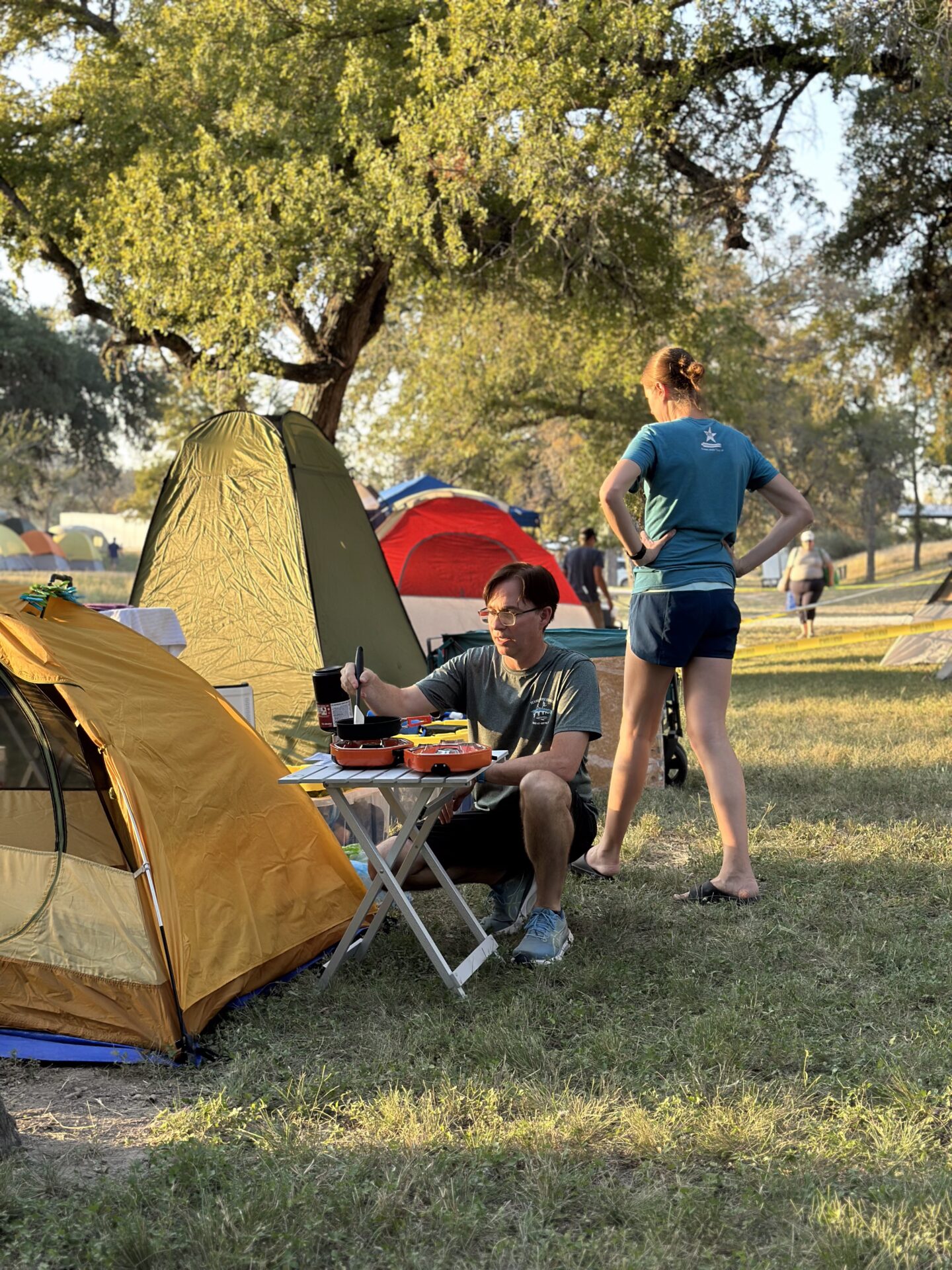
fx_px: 1760
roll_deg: -1.7
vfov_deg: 39.7
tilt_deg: -1.2
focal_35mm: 48
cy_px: 635
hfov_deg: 30.3
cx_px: 476
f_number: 1.78
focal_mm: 6.86
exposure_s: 1/260
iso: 80
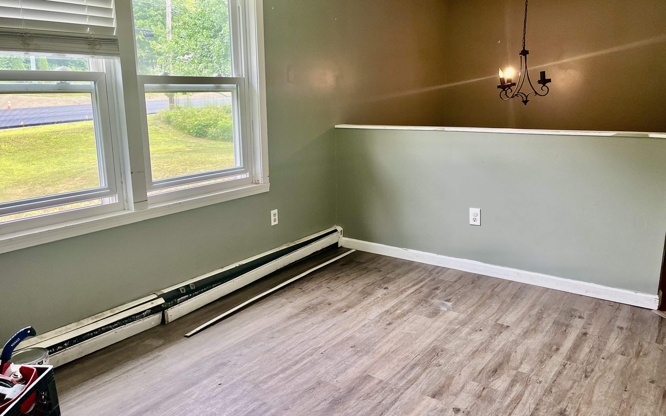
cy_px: 193
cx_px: 329
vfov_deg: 44.5
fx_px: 508
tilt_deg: -12.0
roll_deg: +0.9
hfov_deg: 66.5
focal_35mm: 28
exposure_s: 1/120
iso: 125
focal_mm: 5.1
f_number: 1.6
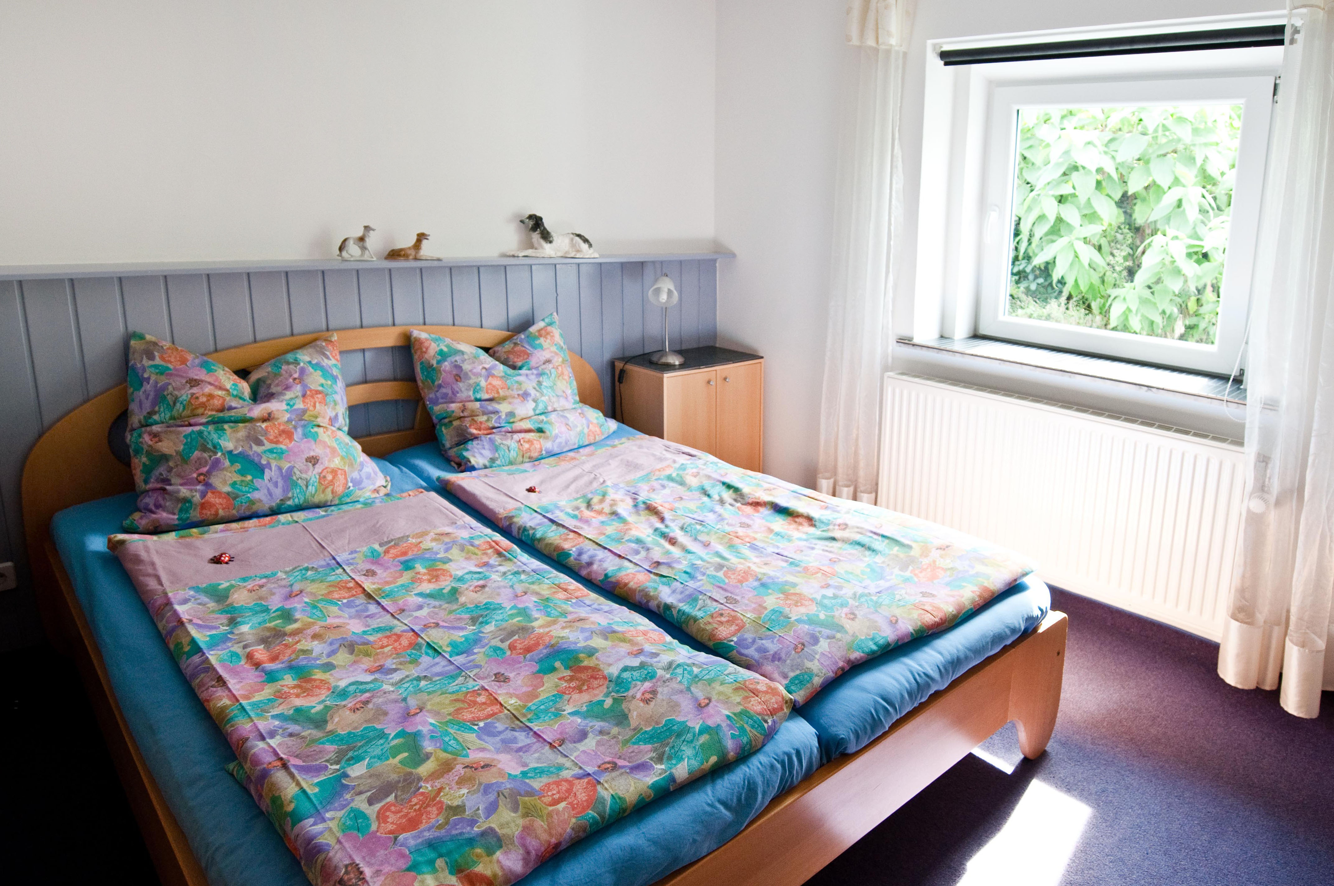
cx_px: 667
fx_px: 777
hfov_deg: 81.3
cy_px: 443
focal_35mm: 21
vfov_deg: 59.4
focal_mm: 14
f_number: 2.8
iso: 400
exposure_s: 1/125
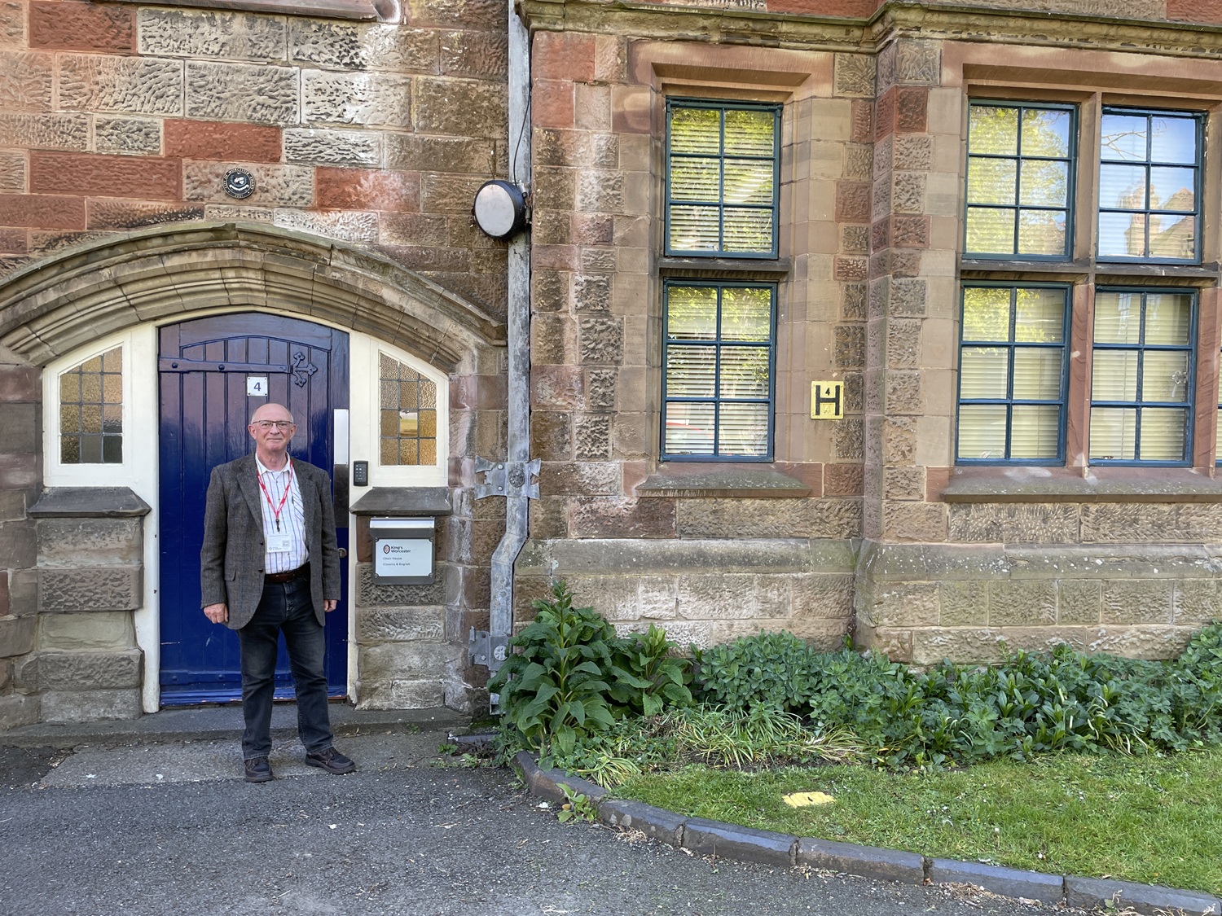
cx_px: 611
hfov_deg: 67.3
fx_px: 918
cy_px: 458
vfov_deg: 53.1
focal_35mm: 26
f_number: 1.6
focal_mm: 4.2
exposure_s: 1/121
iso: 32
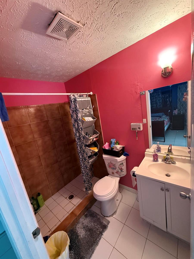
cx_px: 97
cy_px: 130
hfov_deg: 85.7
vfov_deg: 102.1
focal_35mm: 14
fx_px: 105
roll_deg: +9.6
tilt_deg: -10.2
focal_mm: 2.22
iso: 800
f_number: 2.2
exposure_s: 1/60
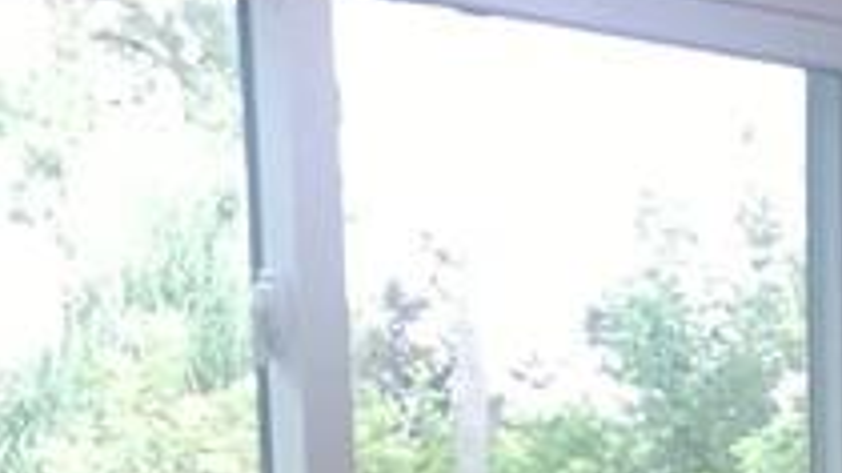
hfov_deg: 13.7
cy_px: 1415
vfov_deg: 7.2
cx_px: 1211
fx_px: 3326
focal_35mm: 149
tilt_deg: -13.0
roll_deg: -1.1
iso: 25
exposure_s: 1/40
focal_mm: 3.99
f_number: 1.8
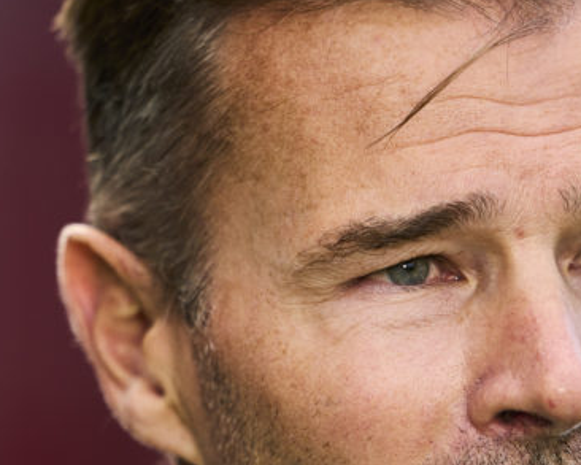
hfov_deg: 1.8
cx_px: 549
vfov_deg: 1.5
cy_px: 412
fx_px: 18077
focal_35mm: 1051
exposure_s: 1/2000
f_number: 2.8
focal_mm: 400
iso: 640
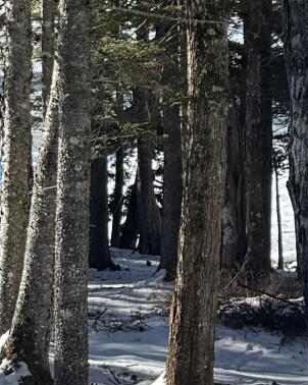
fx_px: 2121
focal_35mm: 186
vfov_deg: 10.3
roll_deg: +0.9
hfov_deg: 8.0
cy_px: 54
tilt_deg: +1.4
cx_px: -232
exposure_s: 1/1721
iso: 80
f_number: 1.78
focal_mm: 6.76
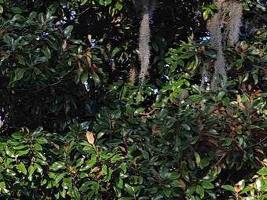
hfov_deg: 19.4
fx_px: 725
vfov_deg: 15.2
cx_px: -69
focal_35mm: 94
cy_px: 238
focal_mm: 4.6
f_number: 2
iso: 32
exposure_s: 1/239
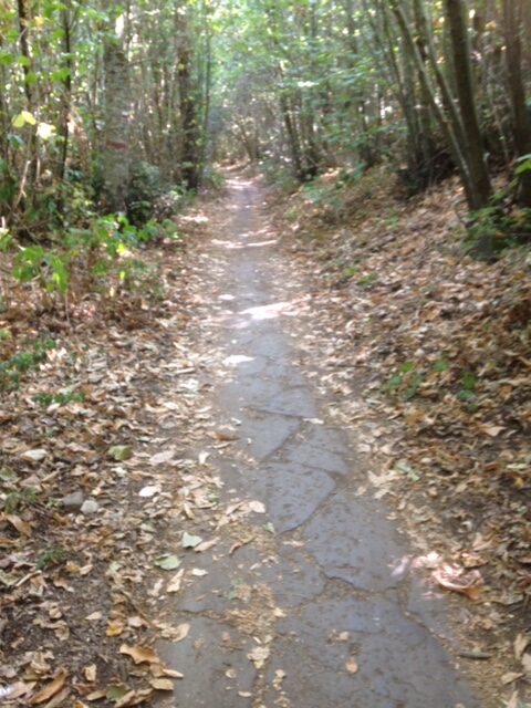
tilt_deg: -17.3
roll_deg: +0.0
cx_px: 266
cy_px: 354
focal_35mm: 33
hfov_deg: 42.9
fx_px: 675
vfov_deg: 55.4
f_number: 2.4
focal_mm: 4.12
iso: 125
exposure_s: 1/20
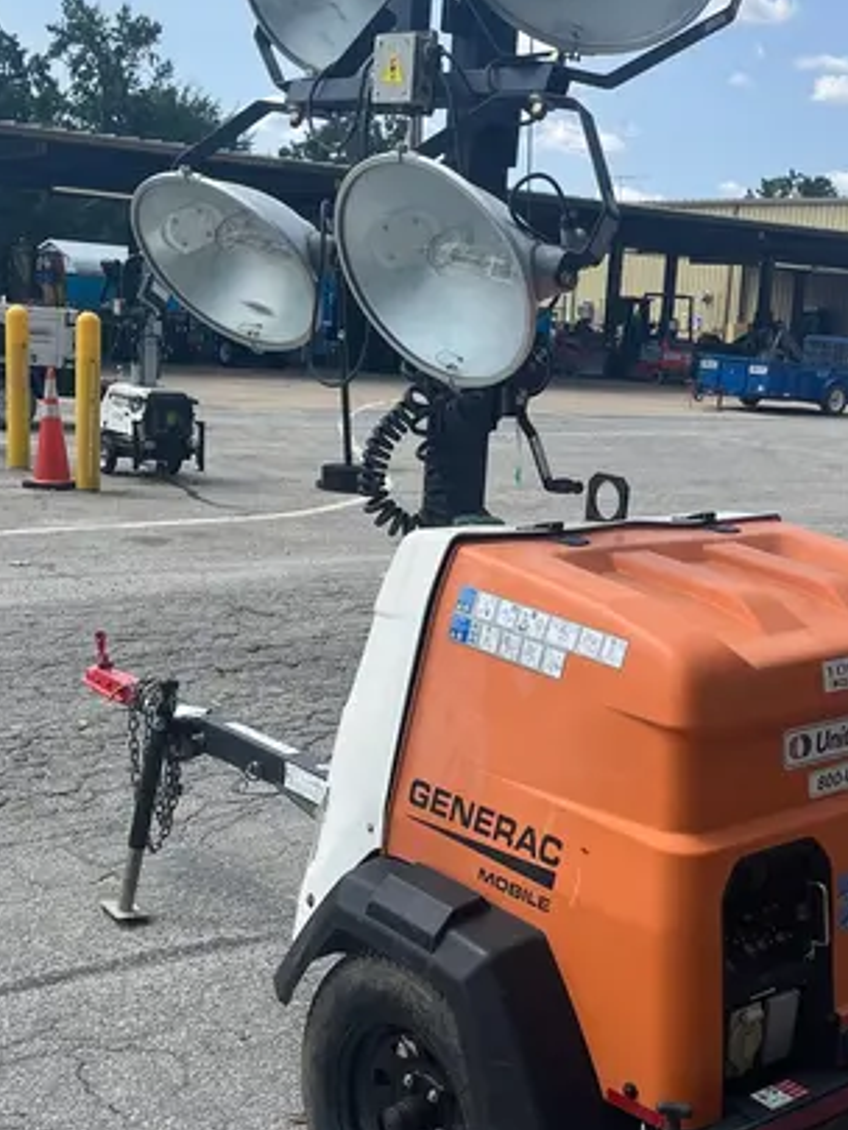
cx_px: 510
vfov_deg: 40.3
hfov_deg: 30.8
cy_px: 640
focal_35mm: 47
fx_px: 1534
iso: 50
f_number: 1.6
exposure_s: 1/2463
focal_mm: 5.1
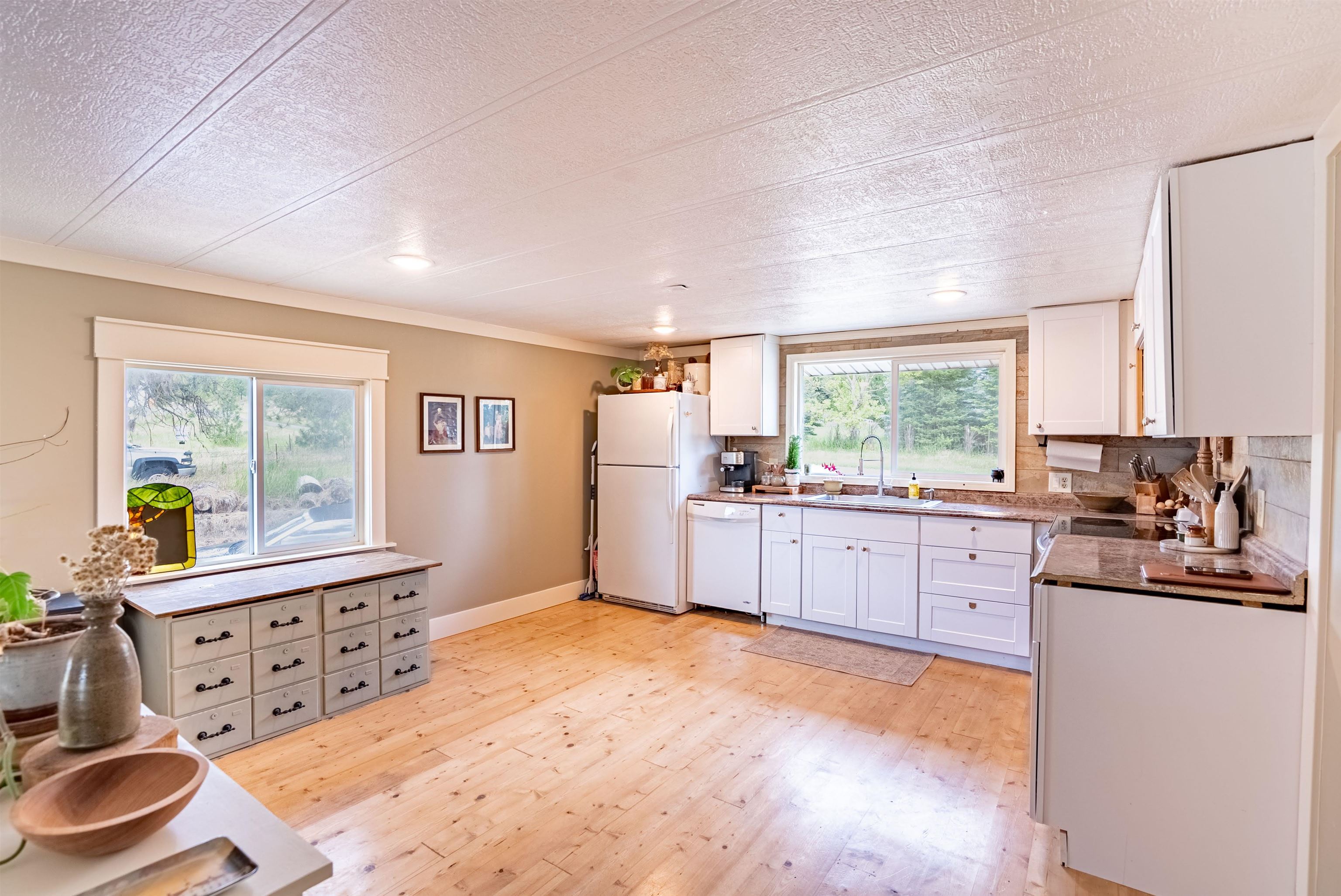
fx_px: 596
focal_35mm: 16
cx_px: 670
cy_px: 448
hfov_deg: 96.7
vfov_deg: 73.8
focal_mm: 16
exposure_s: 1/400
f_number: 8
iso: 400
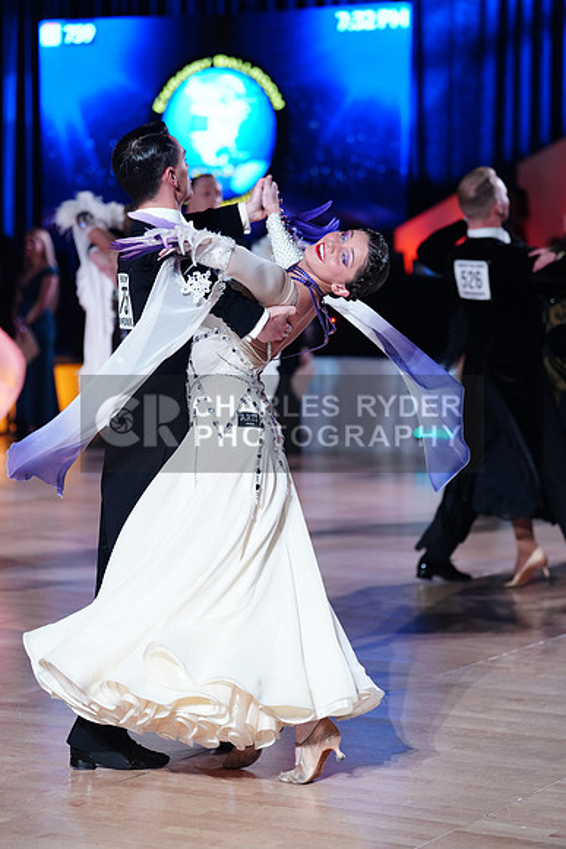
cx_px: 283
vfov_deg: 20.6
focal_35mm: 99
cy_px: 424
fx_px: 2333
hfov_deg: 13.8
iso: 2000
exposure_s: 1/400
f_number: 2.8
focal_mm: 99
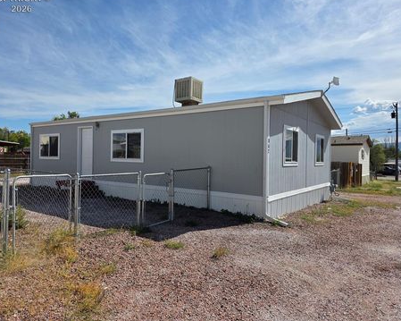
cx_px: 187
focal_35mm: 25
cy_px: 158
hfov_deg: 68.0
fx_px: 297
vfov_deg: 56.8
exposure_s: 1/7944
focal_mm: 6.3
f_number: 1.7
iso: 64
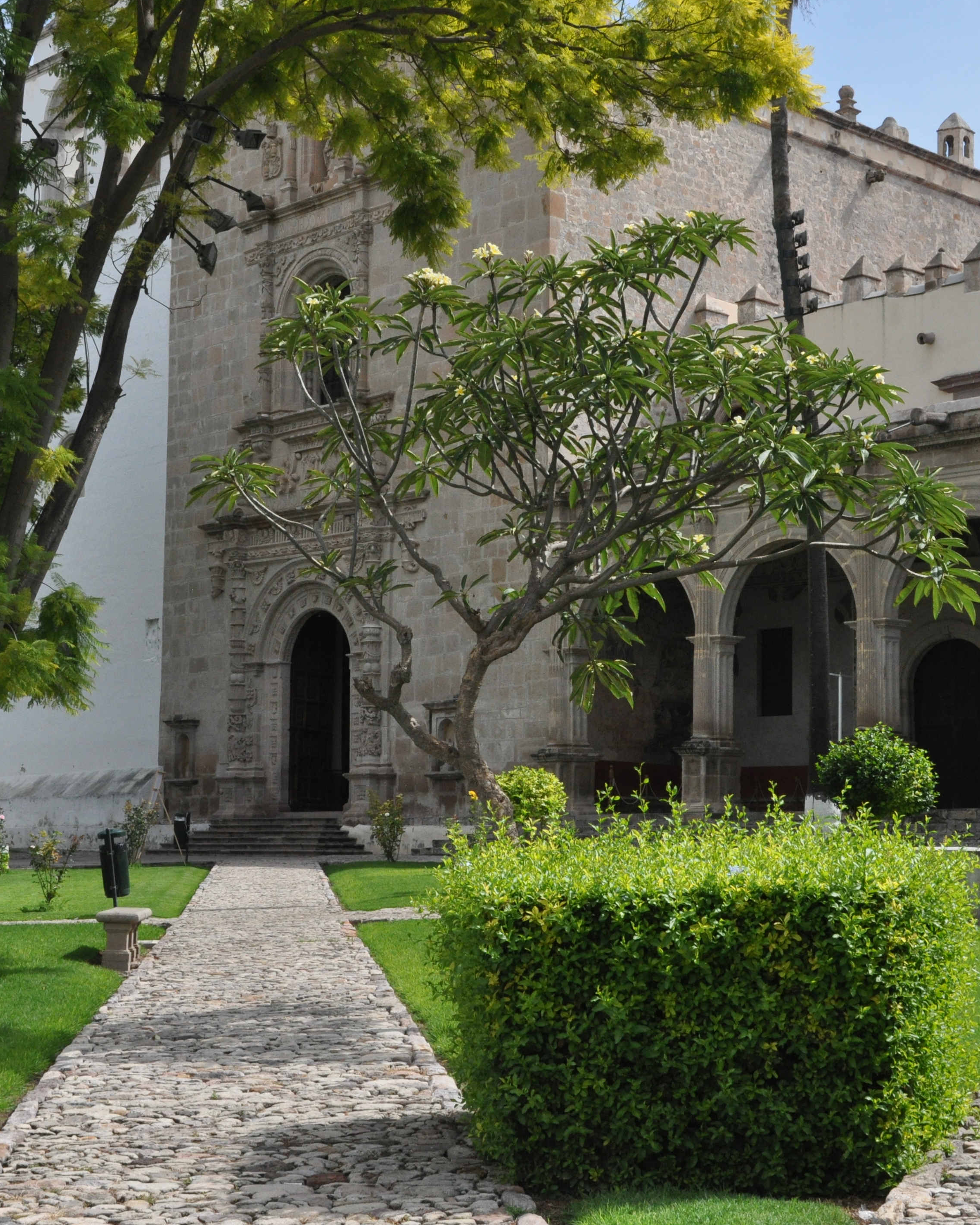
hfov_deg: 24.7
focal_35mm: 62
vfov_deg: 30.6
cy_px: 613
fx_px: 2237
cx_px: 539
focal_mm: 29
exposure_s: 1/640
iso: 800
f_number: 13
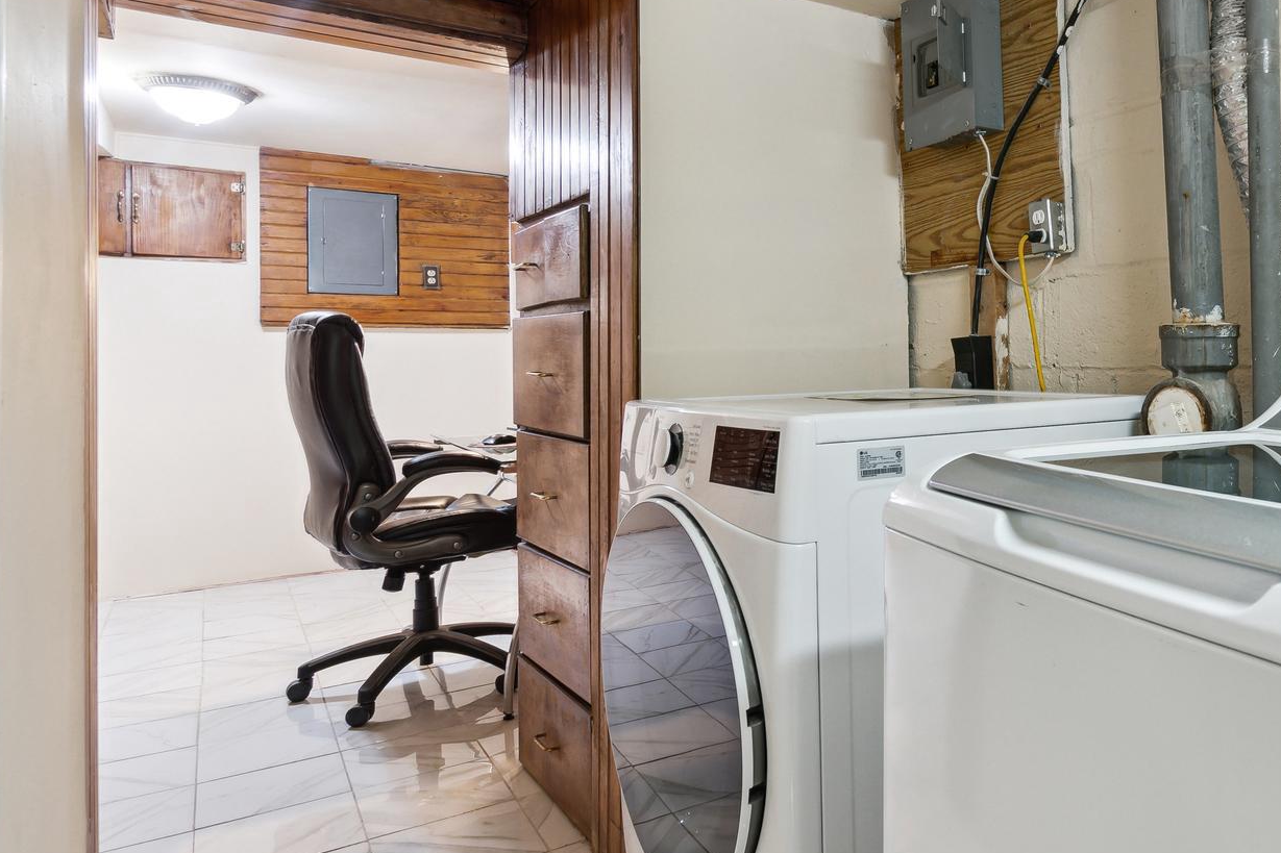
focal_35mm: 25
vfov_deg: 51.1
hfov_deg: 66.5
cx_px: 979
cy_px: 363
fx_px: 889
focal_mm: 10
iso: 200
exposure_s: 1
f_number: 9
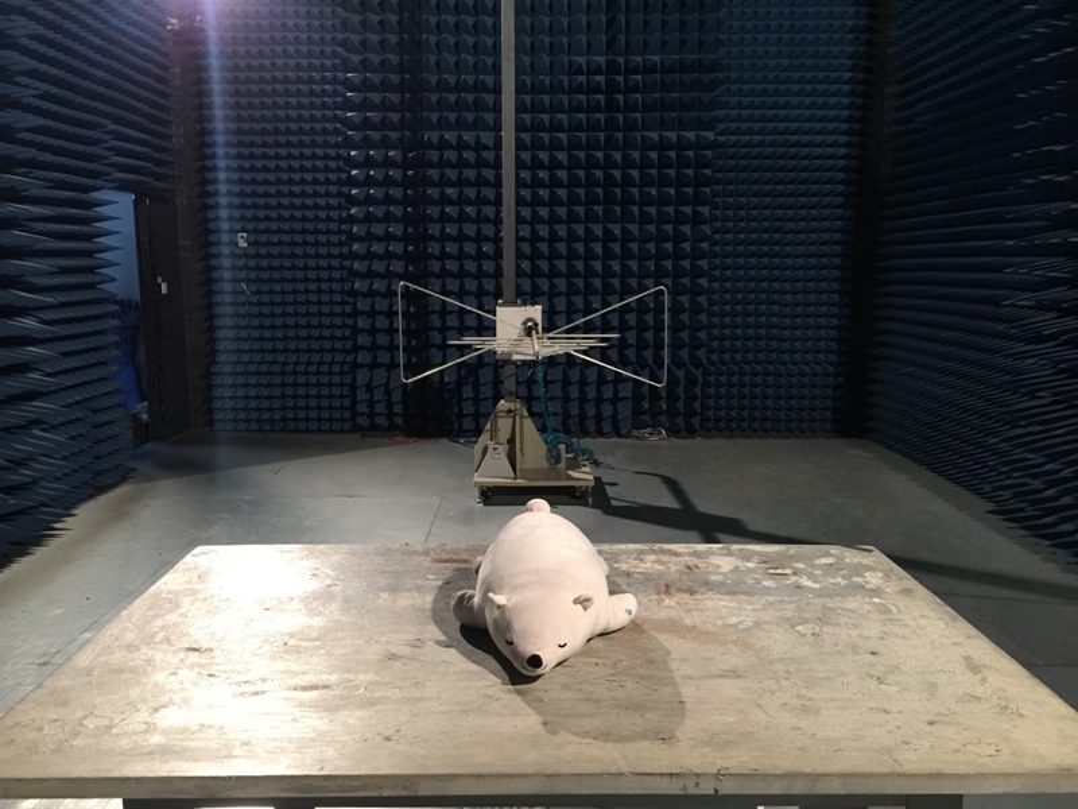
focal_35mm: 29
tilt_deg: -8.7
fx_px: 903
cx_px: 539
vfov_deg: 48.2
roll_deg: -1.7
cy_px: 404
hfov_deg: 61.7
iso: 125
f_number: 2.2
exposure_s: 1/8
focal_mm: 4.15
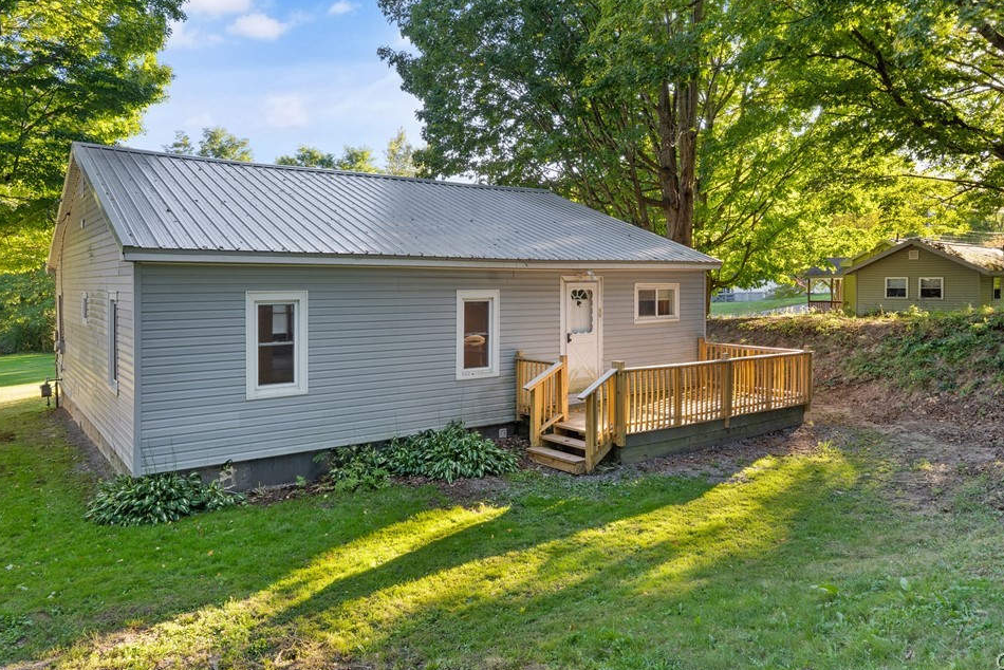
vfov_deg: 52.0
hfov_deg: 72.4
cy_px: 296
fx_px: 685
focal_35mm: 25
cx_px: 494
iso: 250
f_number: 9
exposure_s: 1/30
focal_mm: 21.5
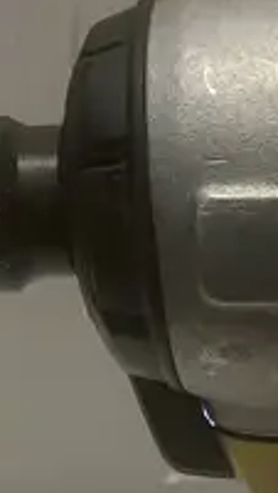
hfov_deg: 7.7
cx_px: 374
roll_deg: +1.5
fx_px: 2037
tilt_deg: -27.6
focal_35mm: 156
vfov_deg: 12.8
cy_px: 813
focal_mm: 3.99
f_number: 1.8
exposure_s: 1/50
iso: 64
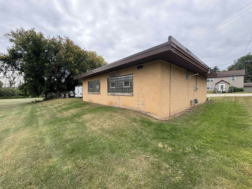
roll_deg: +0.3
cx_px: 126
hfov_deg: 102.1
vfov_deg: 85.7
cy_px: 94
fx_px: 102
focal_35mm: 14
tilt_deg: -2.5
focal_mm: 2.22
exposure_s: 1/582
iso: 64
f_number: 2.2
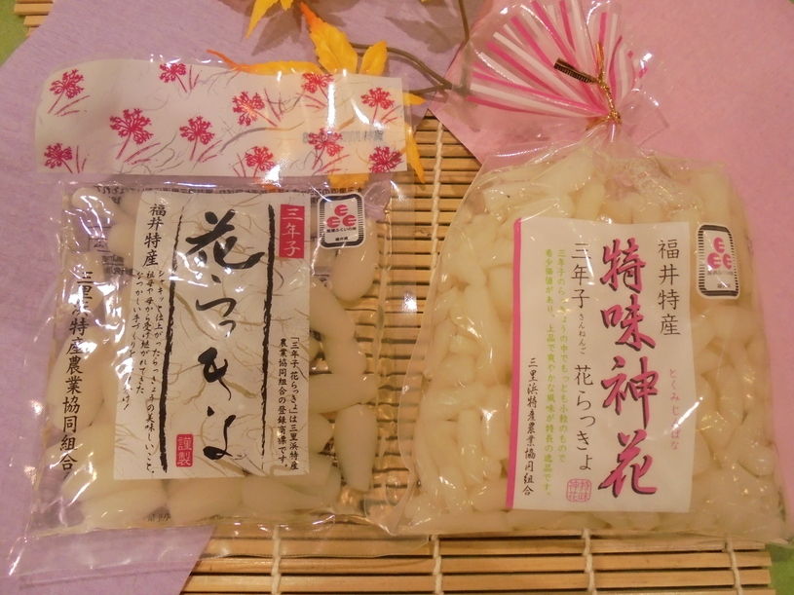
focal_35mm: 26
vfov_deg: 53.1
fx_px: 596
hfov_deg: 67.3
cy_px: 298
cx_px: 397
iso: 400
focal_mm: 4.6
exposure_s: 1/125
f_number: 3.5
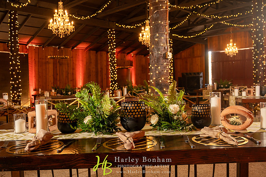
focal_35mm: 34
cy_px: 88
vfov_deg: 38.3
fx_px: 255
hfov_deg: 55.1
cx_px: 133
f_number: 4
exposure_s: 1/30
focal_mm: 34.5
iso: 400
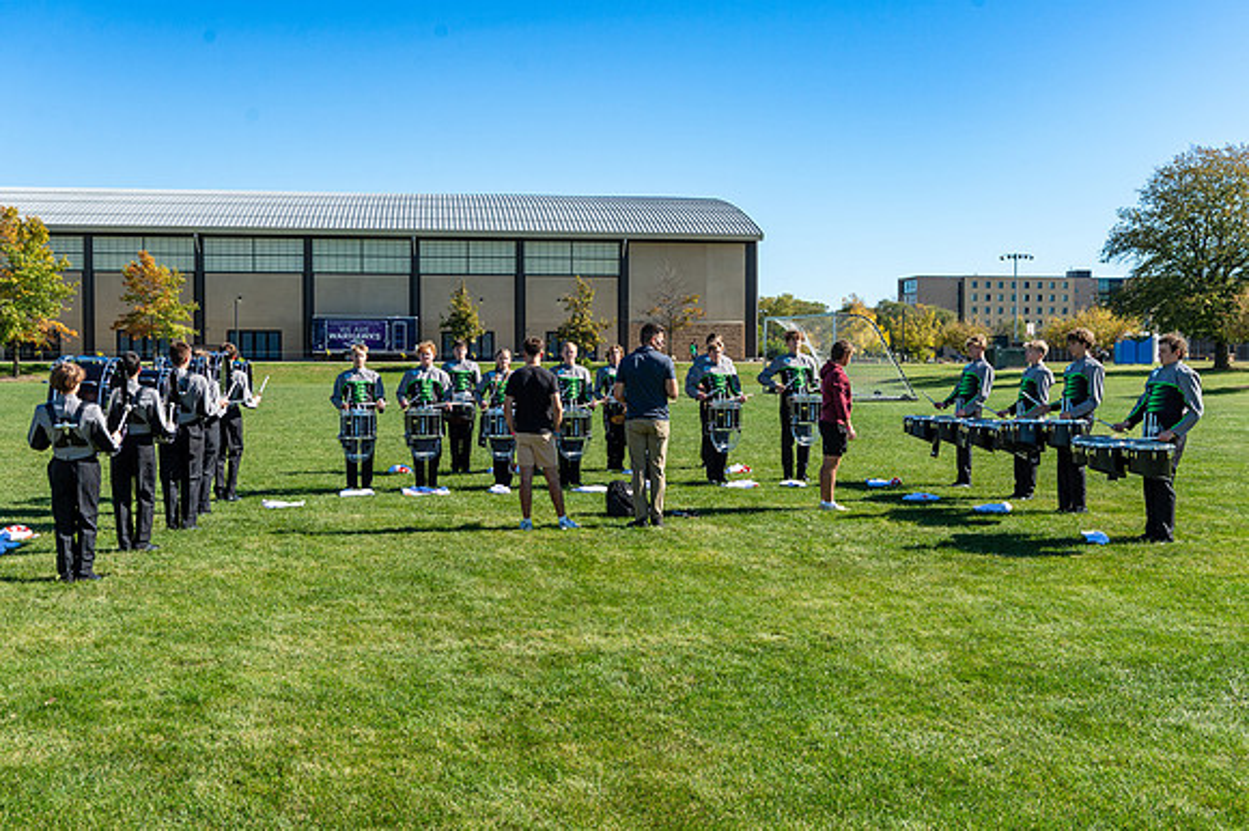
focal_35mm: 42
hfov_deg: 46.1
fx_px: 1469
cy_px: 410
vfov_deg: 31.6
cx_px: 637
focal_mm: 40
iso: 320
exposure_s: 1/1250
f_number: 6.3
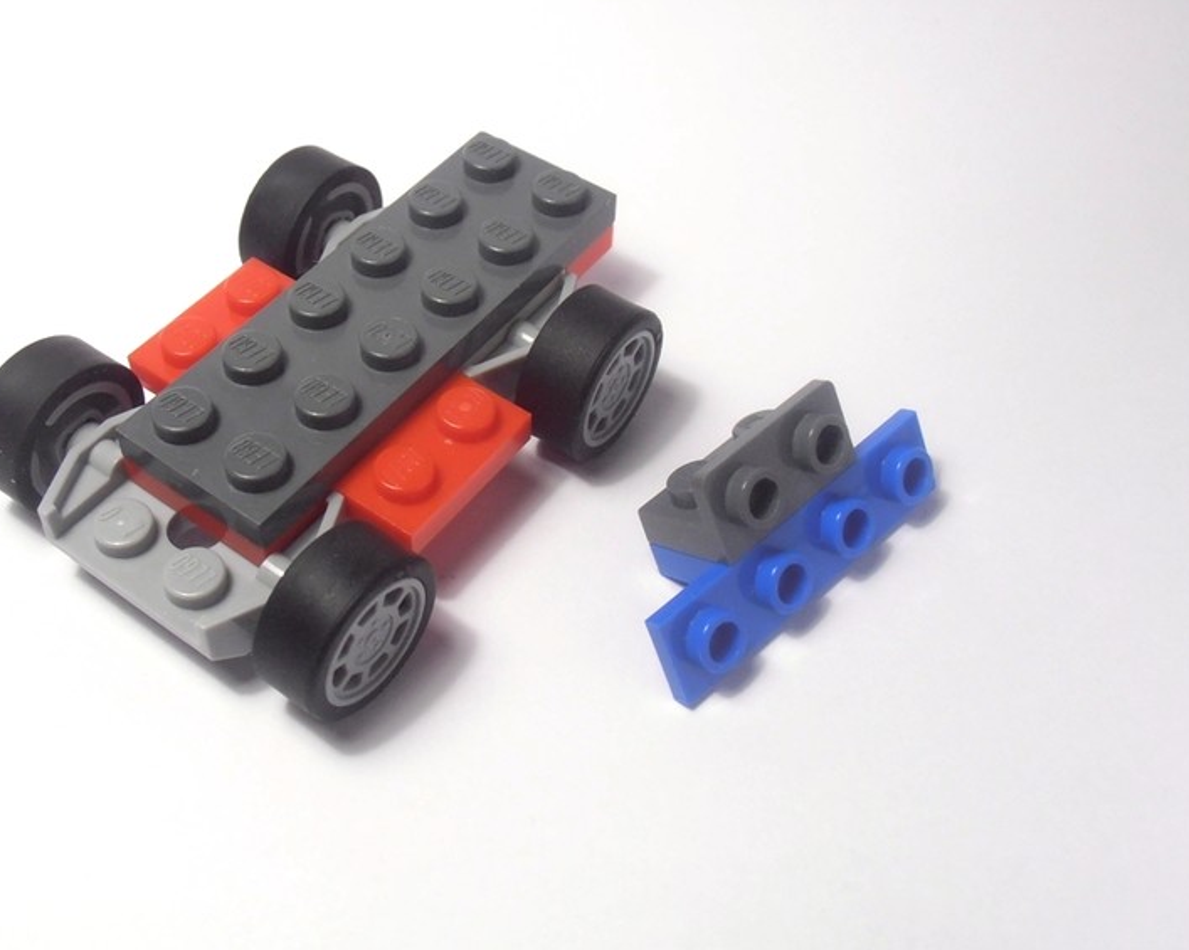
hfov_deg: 40.2
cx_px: 488
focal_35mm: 46
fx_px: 1618
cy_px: 418
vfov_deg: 32.7
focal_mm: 6.61
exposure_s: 1/60
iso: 80
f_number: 3.9
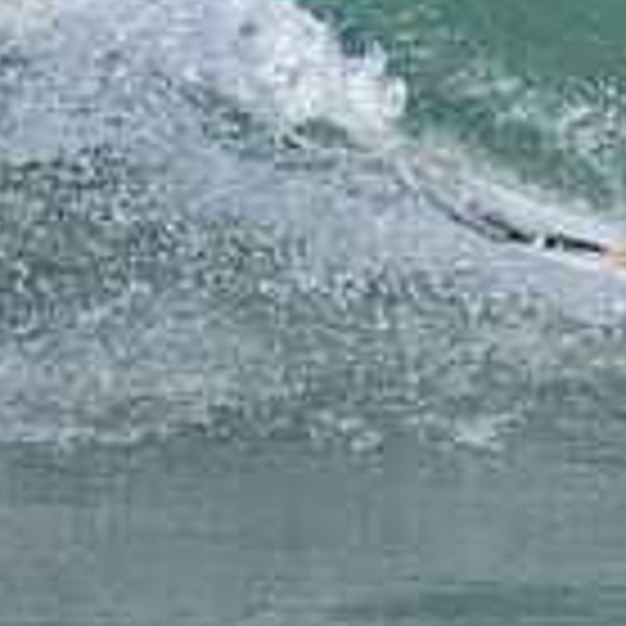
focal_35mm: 3902
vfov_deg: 0.4
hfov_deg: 0.4
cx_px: 1427
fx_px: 79834
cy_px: -72
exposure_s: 1/2000
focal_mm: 800
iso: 450
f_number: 6.3
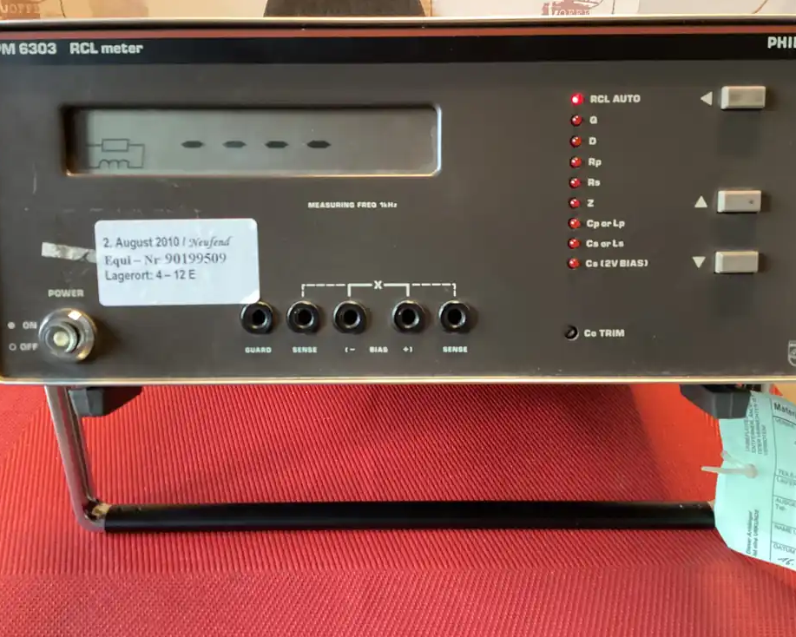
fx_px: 778
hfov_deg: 54.2
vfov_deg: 44.6
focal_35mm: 33
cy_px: 325
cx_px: 405
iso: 500
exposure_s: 1/25
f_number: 2.4
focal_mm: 3.3
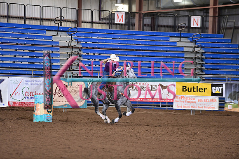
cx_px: 120
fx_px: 1328
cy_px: 80
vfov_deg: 6.9
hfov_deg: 10.3
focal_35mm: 200
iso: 1600
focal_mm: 200
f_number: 3.5
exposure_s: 1/250
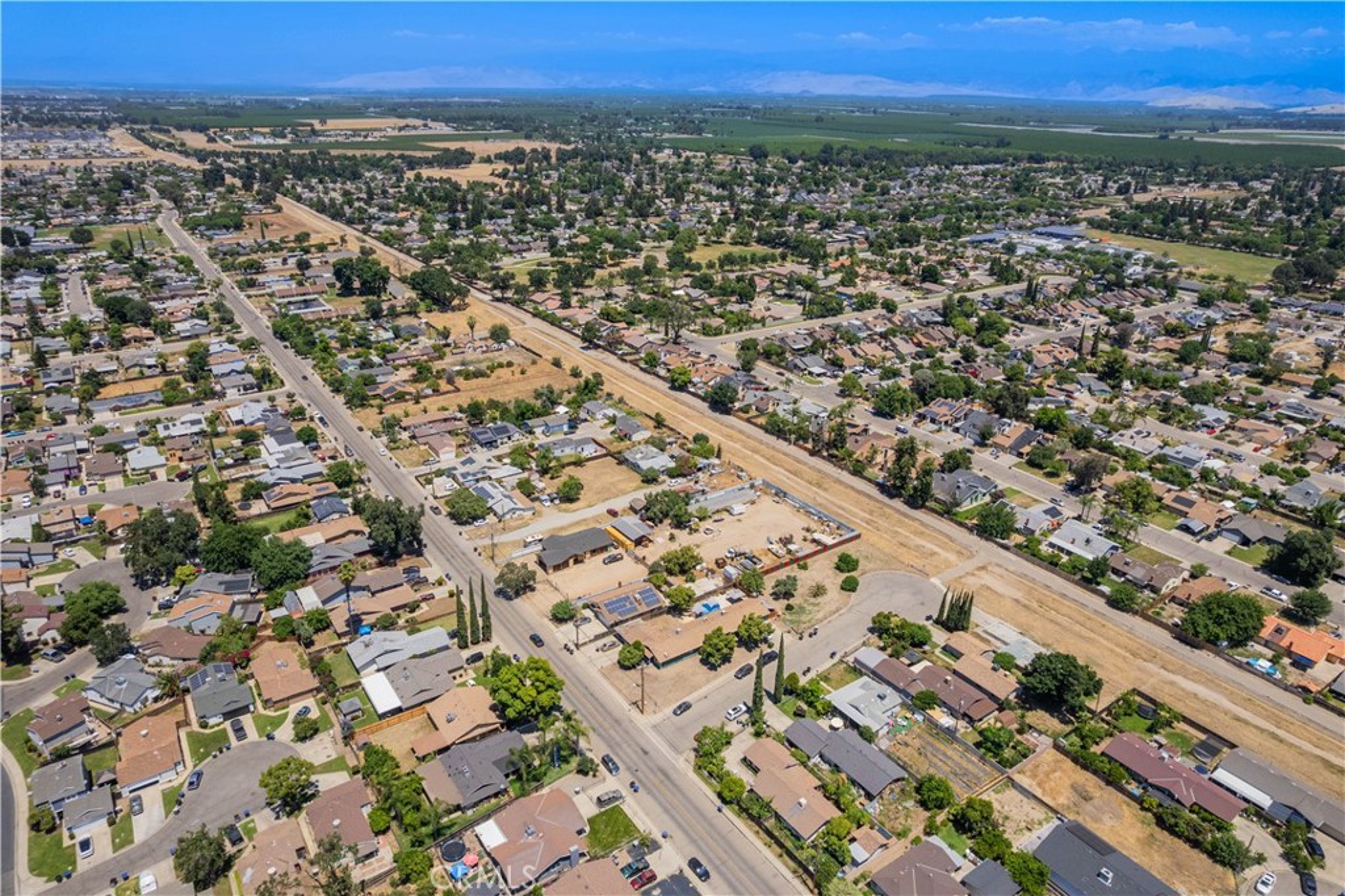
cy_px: 448
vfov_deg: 57.2
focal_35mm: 22
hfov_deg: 78.6
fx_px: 822
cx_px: 672
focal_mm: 8.38
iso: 110
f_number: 2.8
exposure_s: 1/2000
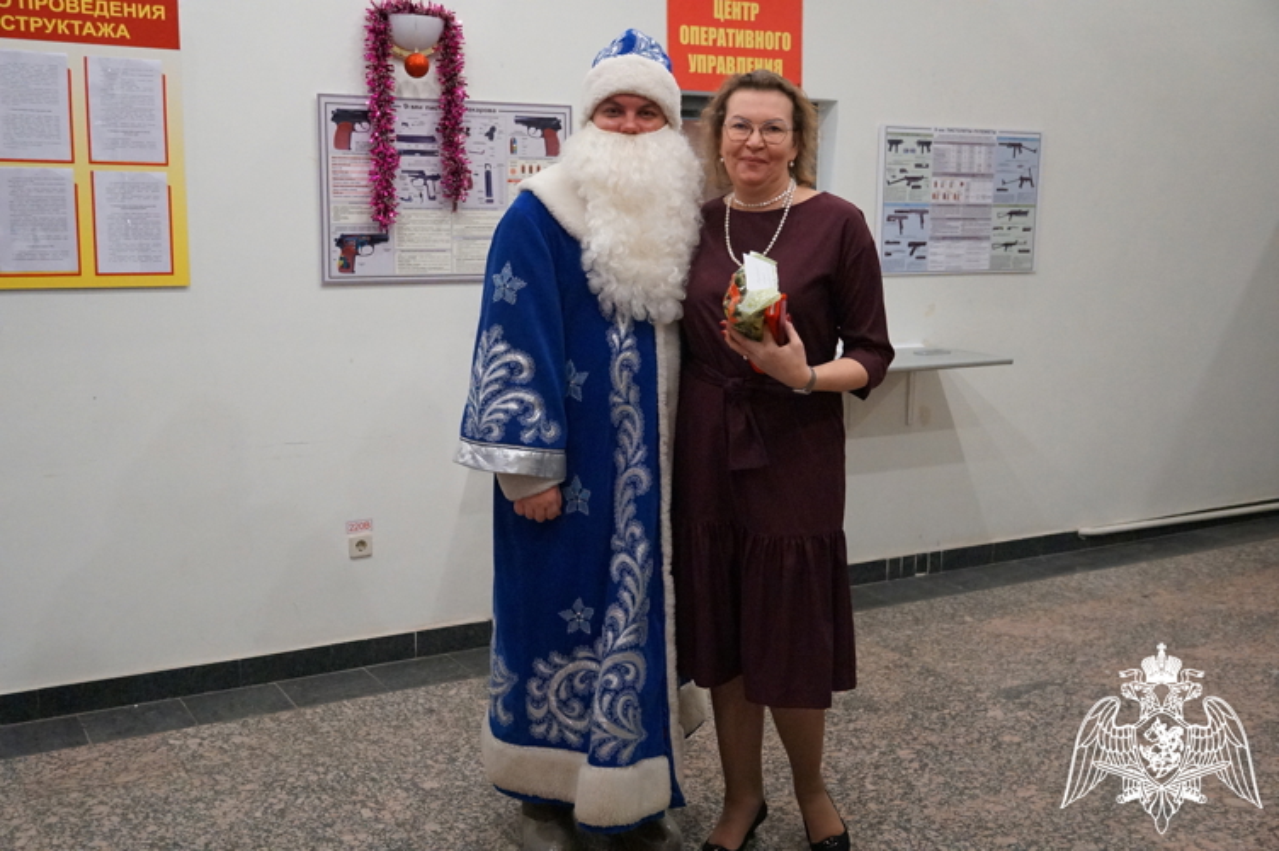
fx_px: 1438
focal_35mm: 40
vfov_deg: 33.0
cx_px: 640
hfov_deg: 48.0
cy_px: 426
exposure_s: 1/160
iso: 6400
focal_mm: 27
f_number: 4.5
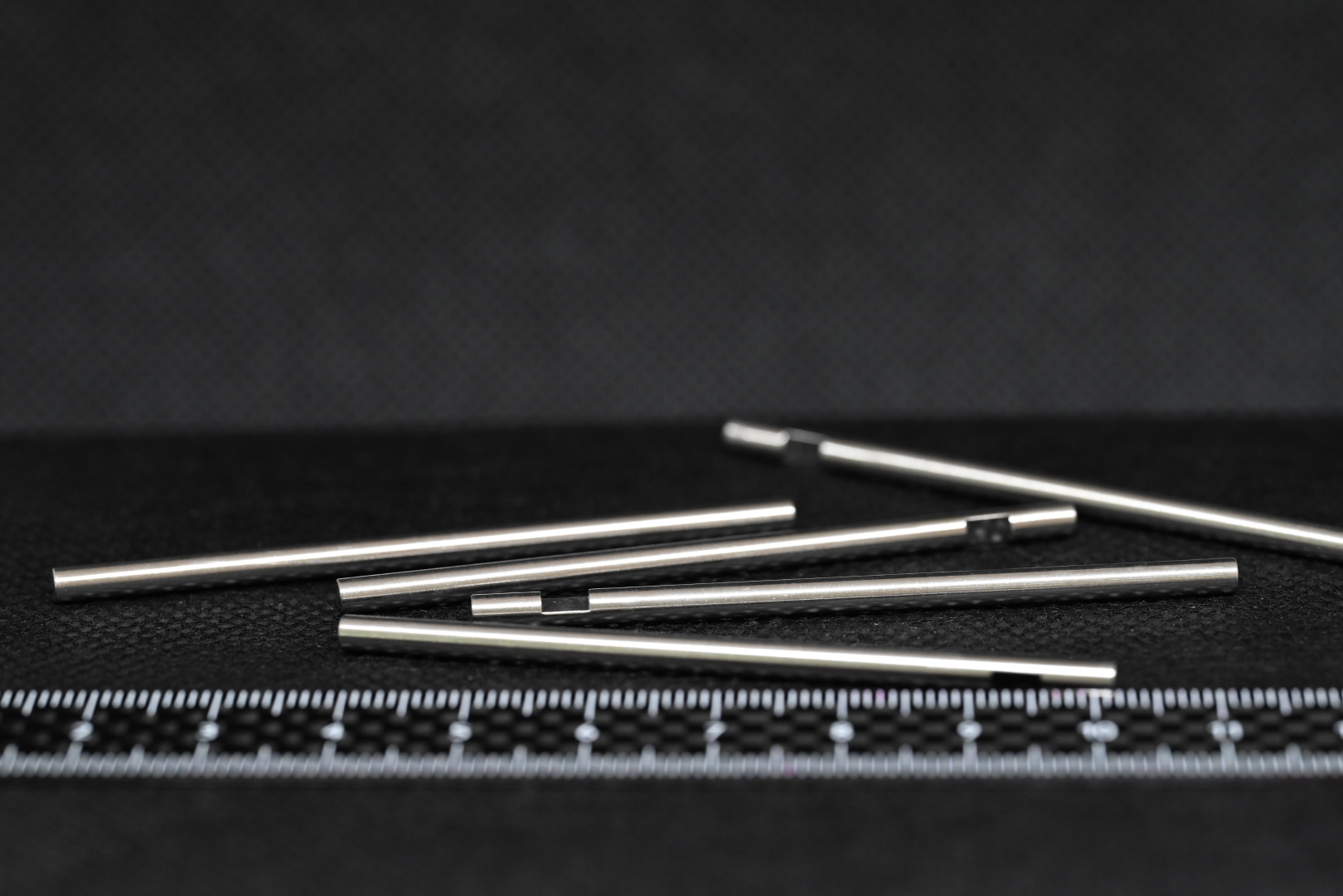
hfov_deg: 19.5
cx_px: 672
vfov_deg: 13.0
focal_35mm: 105
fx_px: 3917
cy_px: 448
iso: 1600
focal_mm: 105
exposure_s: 1/125
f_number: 8
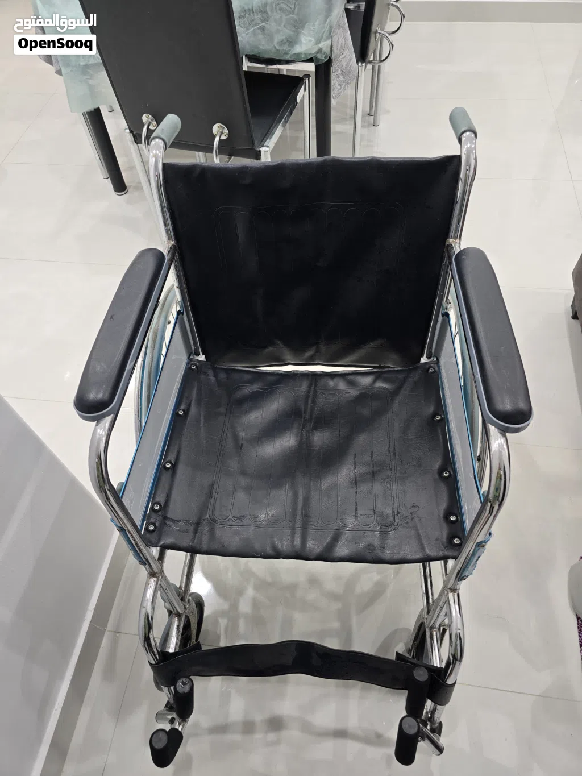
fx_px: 516
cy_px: 388
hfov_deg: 58.9
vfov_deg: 73.9
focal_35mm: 23
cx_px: 291
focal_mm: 6.3
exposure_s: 1/100
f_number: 1.7
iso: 100
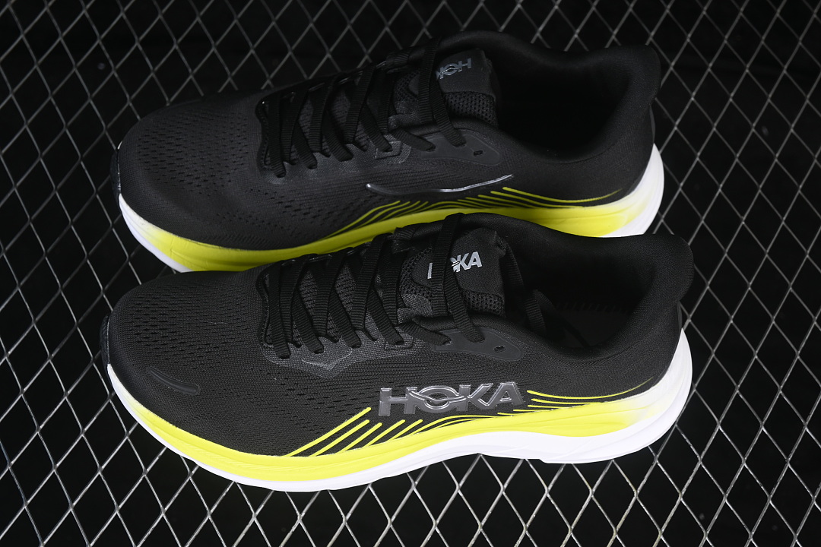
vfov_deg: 18.2
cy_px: 274
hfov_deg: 27.0
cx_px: 410
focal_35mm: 75
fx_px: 1710
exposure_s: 1/60
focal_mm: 50
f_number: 6.3
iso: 160
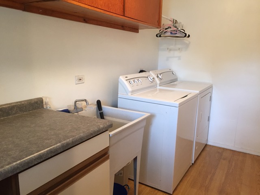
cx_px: 130
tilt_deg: -11.3
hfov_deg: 61.7
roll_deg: -0.5
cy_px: 98
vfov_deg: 48.2
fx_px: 218
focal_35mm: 29
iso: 100
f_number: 2.2
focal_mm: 4.15
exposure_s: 1/30
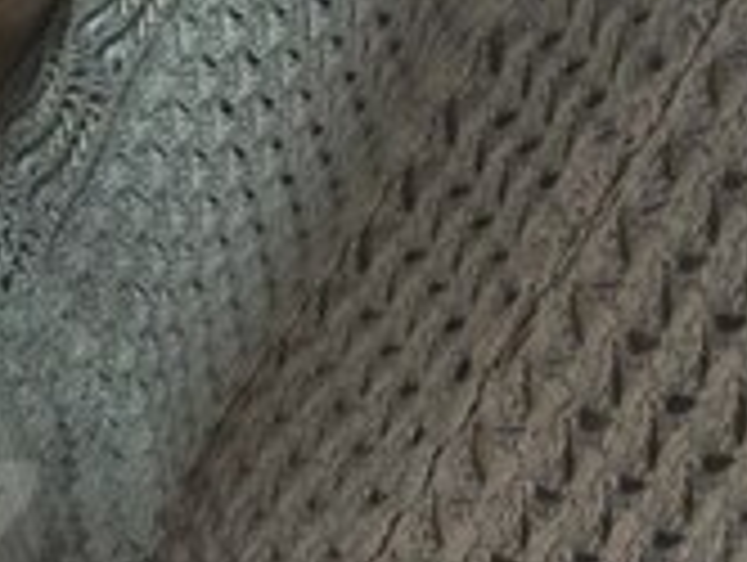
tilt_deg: -28.0
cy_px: 528
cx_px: -418
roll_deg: +1.4
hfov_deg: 15.6
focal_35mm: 115
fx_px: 2485
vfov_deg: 12.8
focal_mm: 4.15
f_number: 2.2
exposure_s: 1/50
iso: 40
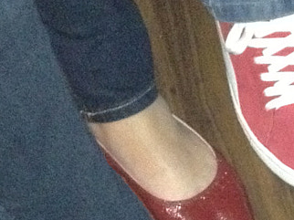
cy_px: 292
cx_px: 424
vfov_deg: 8.4
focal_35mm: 174
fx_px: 1477
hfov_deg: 11.0
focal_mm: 4.28
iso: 640
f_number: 2.4
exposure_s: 1/16
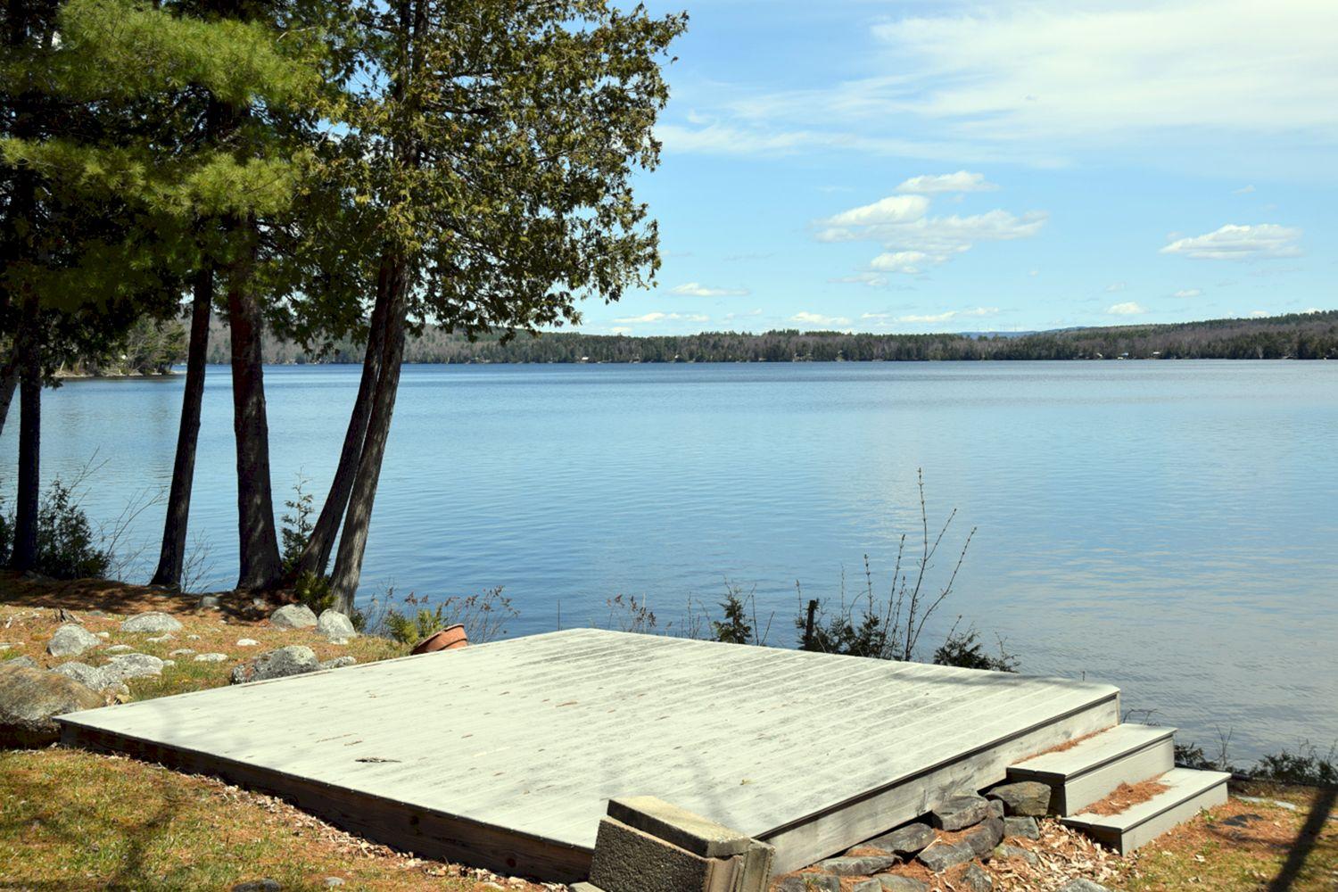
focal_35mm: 44
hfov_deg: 45.0
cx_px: 669
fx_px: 1617
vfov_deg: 30.8
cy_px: 446
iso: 200
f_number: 10
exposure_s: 1/500
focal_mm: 29
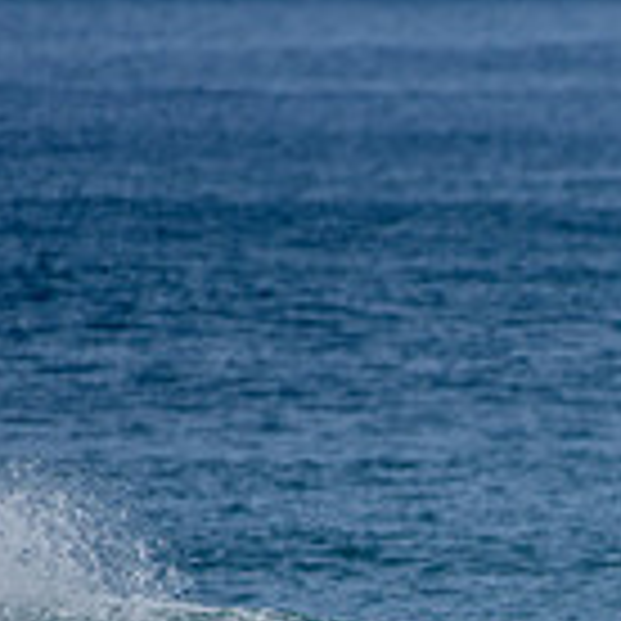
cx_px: 860
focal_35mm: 1792
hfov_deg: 1.0
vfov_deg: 1.0
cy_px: 866
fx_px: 36371
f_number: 6.3
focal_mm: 500
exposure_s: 1/2500
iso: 250
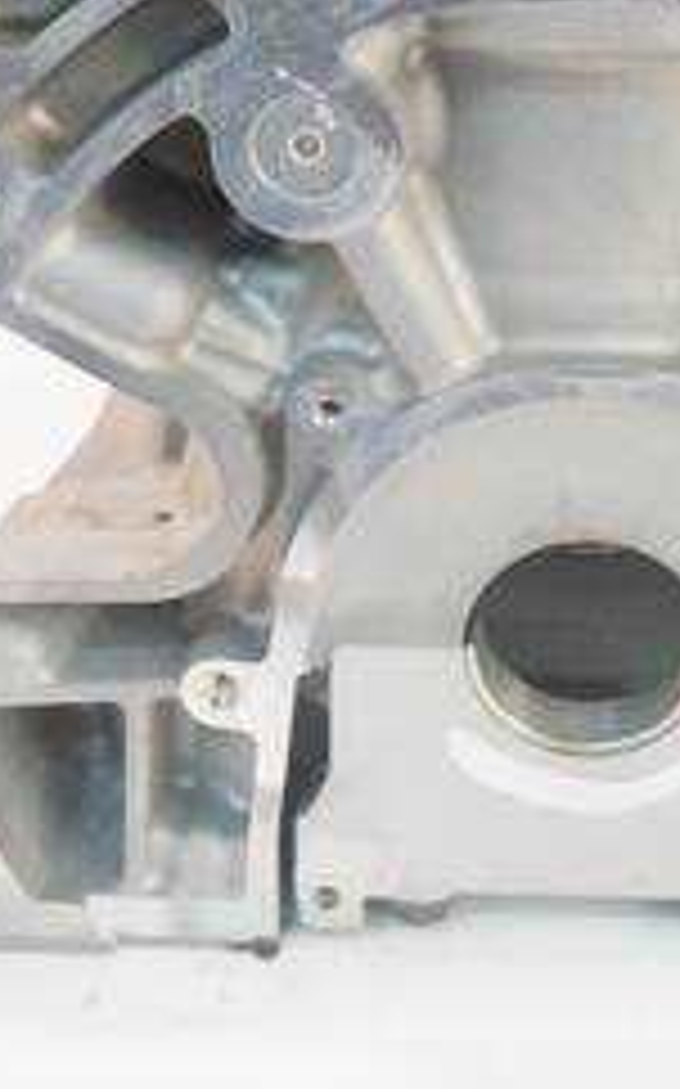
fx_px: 1870
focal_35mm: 63
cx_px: 549
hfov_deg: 20.4
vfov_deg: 32.3
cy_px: 374
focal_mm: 15
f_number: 3.8
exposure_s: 1/60
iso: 500
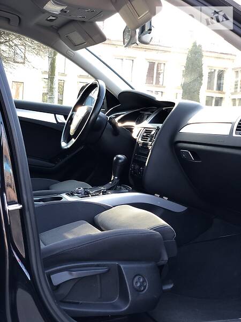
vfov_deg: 36.8
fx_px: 483
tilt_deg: -3.0
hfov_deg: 28.0
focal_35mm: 52
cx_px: 120
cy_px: 161
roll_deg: -4.6
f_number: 2.4
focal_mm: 6
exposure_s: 1/60
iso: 40
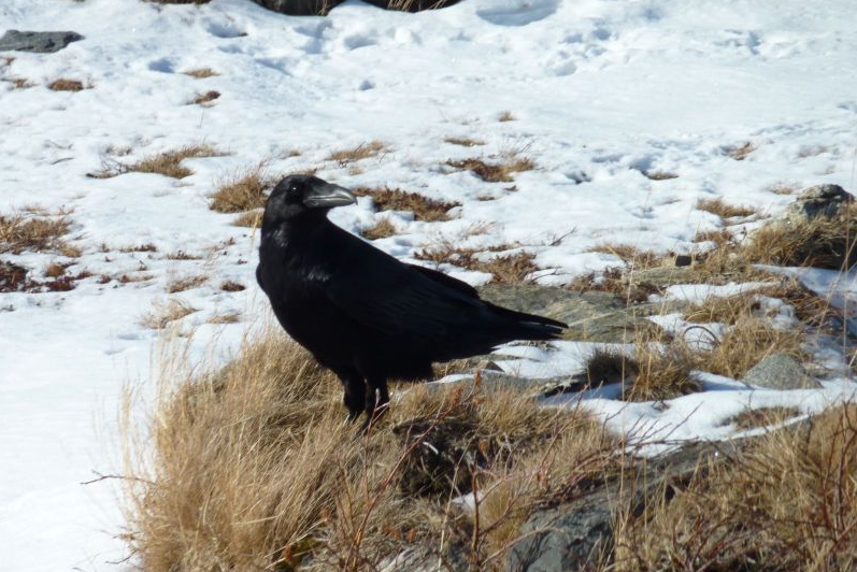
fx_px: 7453
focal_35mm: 313
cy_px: 286
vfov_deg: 4.4
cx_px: 428
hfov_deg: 6.6
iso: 80
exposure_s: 1/640
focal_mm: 49.2
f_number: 5.6
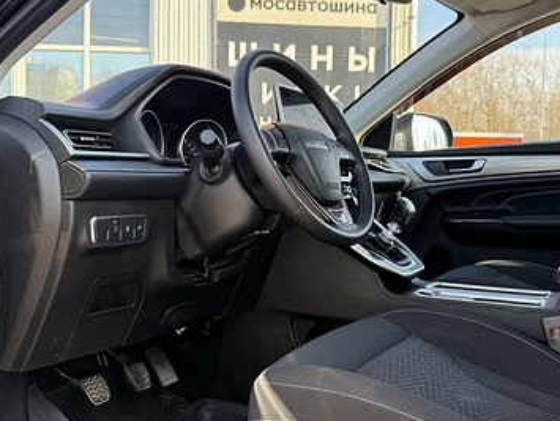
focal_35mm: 37
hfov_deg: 49.9
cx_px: 327
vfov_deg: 38.7
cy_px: 220
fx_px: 599
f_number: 1.78
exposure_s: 1/428
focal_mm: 6.76
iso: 100
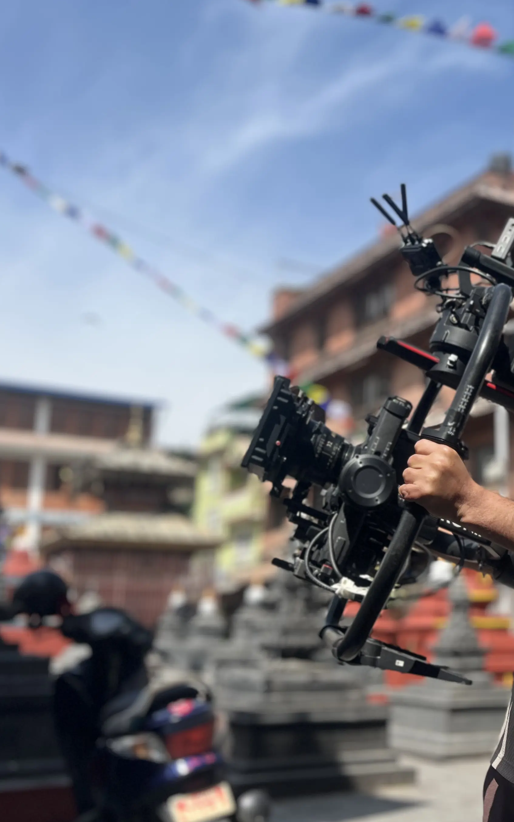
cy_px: 438
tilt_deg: +12.0
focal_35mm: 41
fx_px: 919
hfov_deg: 30.3
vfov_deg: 48.2
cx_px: 432
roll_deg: +0.6
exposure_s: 1/2967
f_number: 1.6
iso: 50
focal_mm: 5.1
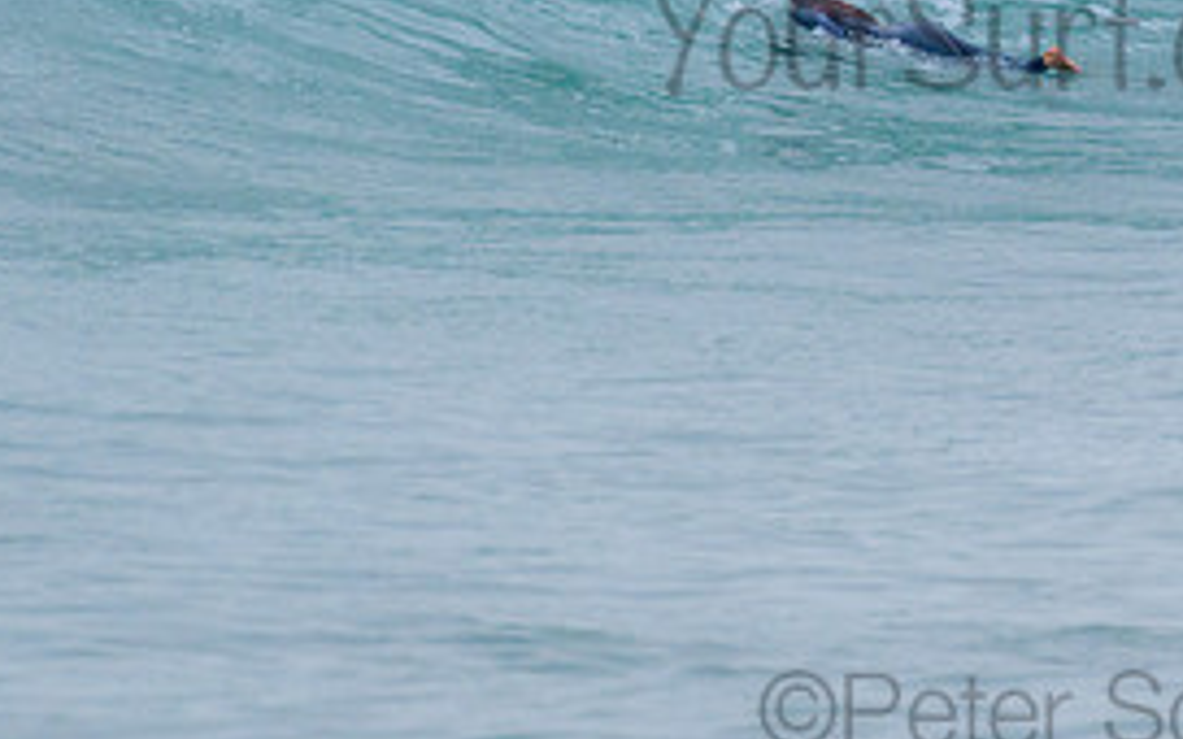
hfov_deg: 1.6
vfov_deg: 1.0
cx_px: 1378
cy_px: -199
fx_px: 42880
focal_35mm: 1330
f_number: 5.6
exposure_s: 1/2000
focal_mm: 500
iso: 1600
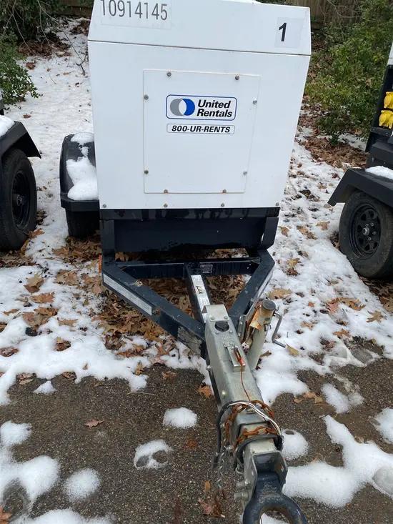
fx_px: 393
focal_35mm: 26
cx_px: 196
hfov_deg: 53.1
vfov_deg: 67.3
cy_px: 262
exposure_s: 1/654
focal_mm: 4.25
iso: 32
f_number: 1.8
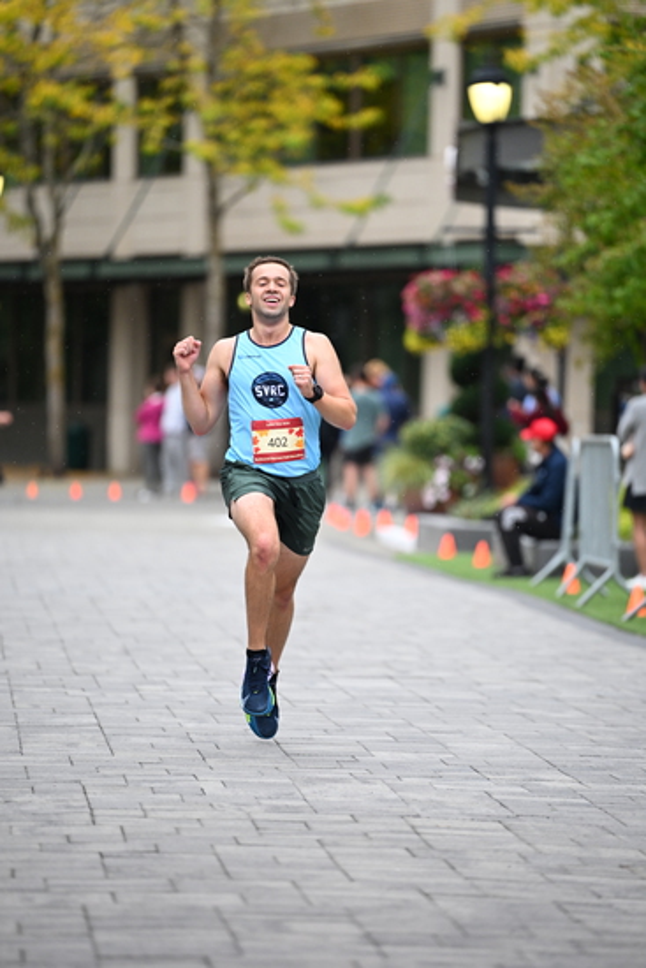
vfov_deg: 10.3
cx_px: 323
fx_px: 5380
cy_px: 484
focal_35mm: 200
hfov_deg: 6.9
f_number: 2.8
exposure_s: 1/1600
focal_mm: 200
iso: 1250
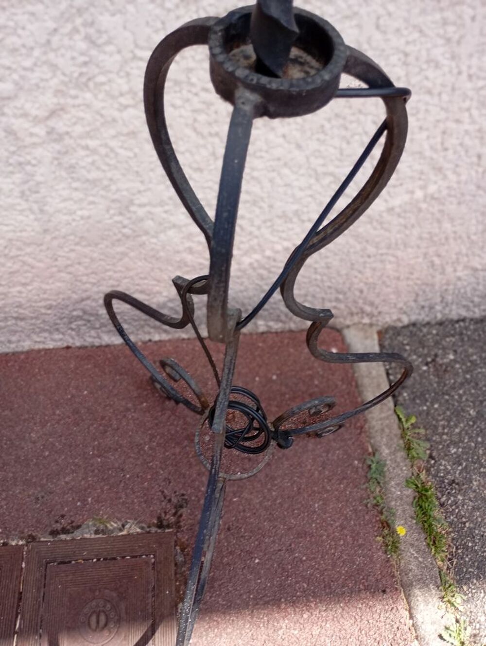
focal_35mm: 28
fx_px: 523
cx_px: 243
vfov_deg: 63.4
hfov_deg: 49.9
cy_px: 323
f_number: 1.8
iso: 101
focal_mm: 4.27
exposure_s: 1/163
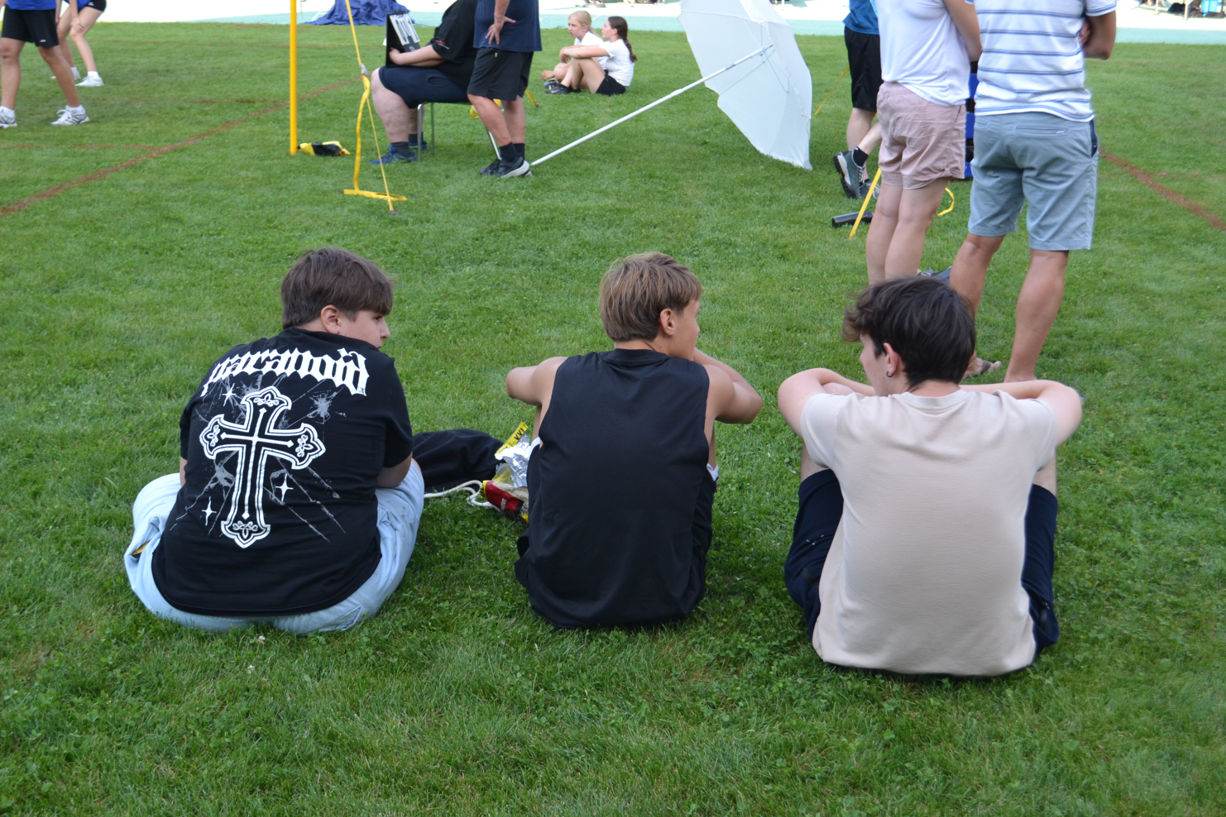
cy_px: 408
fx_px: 1532
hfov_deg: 43.6
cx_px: 613
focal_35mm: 45
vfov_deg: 29.9
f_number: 5.6
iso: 220
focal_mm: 30
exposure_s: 1/125
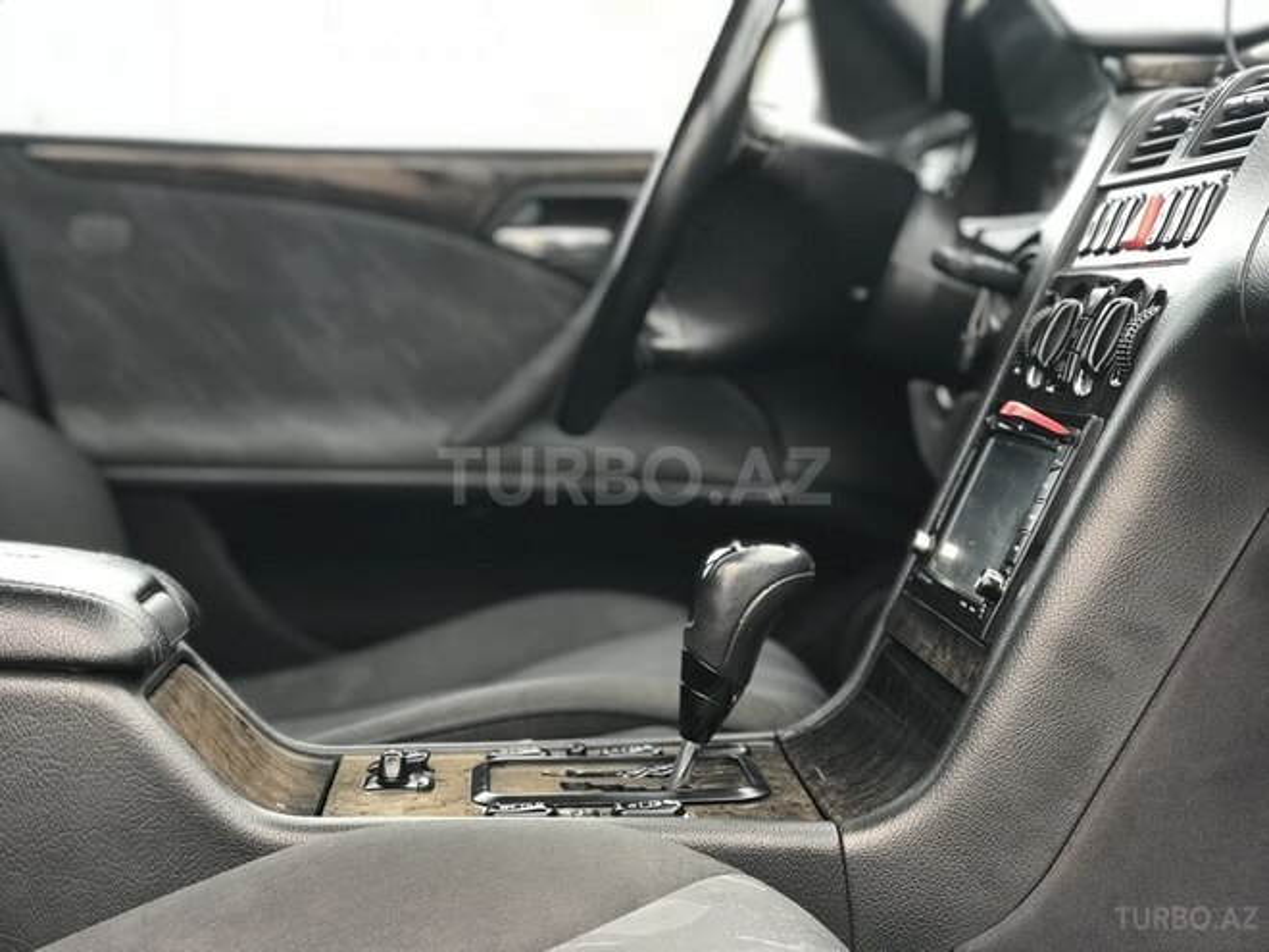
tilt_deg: -4.5
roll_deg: +0.2
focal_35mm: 57
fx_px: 2090
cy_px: 476
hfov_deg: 33.8
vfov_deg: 25.7
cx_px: 634
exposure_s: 1/100
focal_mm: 6.6
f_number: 2.8
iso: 64
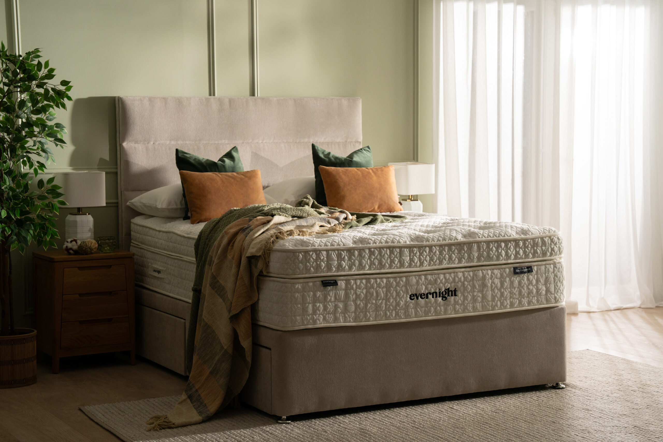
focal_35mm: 70
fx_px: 1289
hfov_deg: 28.8
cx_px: 332
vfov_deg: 19.5
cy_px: 221
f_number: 6.3
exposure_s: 1/50
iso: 800
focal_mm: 70
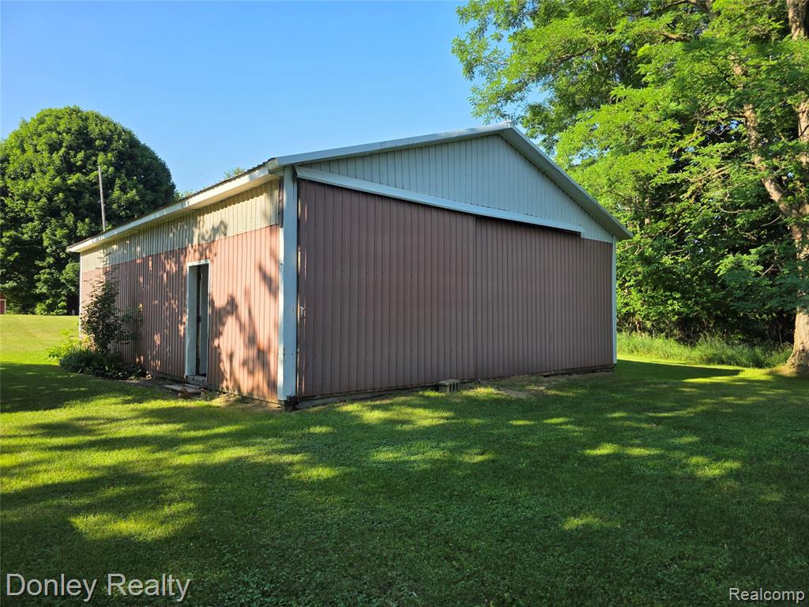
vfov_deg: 58.9
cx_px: 404
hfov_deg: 73.9
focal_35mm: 23
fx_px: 538
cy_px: 304
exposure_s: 1/1869
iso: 80
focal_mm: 6.3
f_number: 1.7
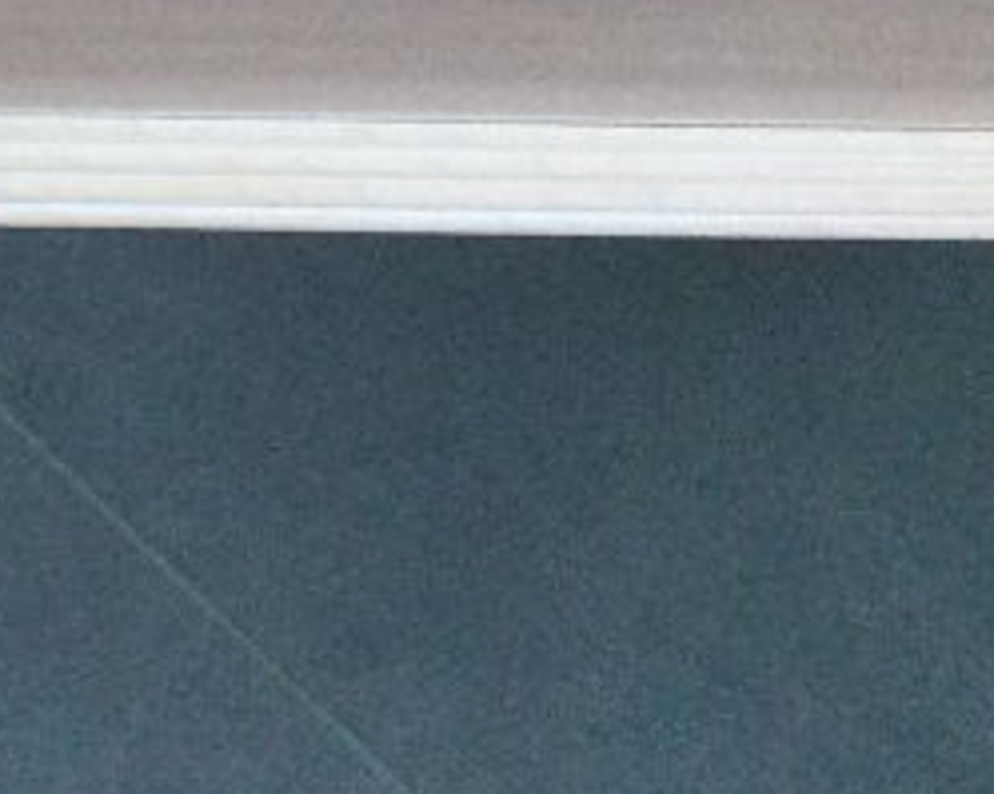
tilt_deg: -53.1
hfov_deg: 12.5
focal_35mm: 146
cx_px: -535
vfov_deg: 9.7
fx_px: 4293
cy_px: -902
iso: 125
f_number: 2.4
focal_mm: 3.3
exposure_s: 1/33
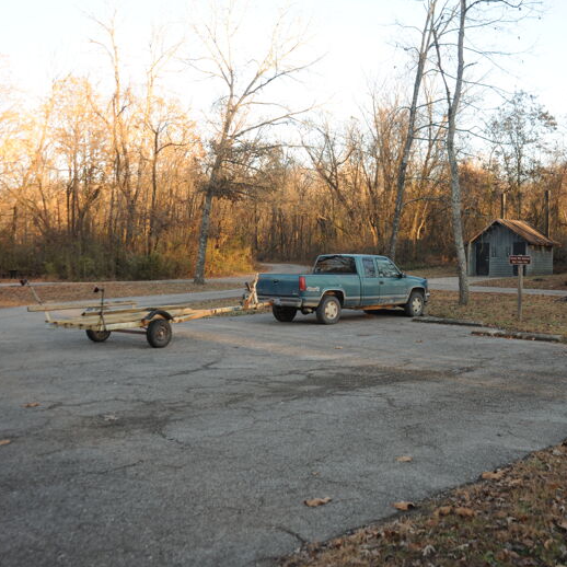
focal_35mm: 42
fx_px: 778
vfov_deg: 40.0
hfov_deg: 39.7
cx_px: 360
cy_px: 281
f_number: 5
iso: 200
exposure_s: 1/100
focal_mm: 32
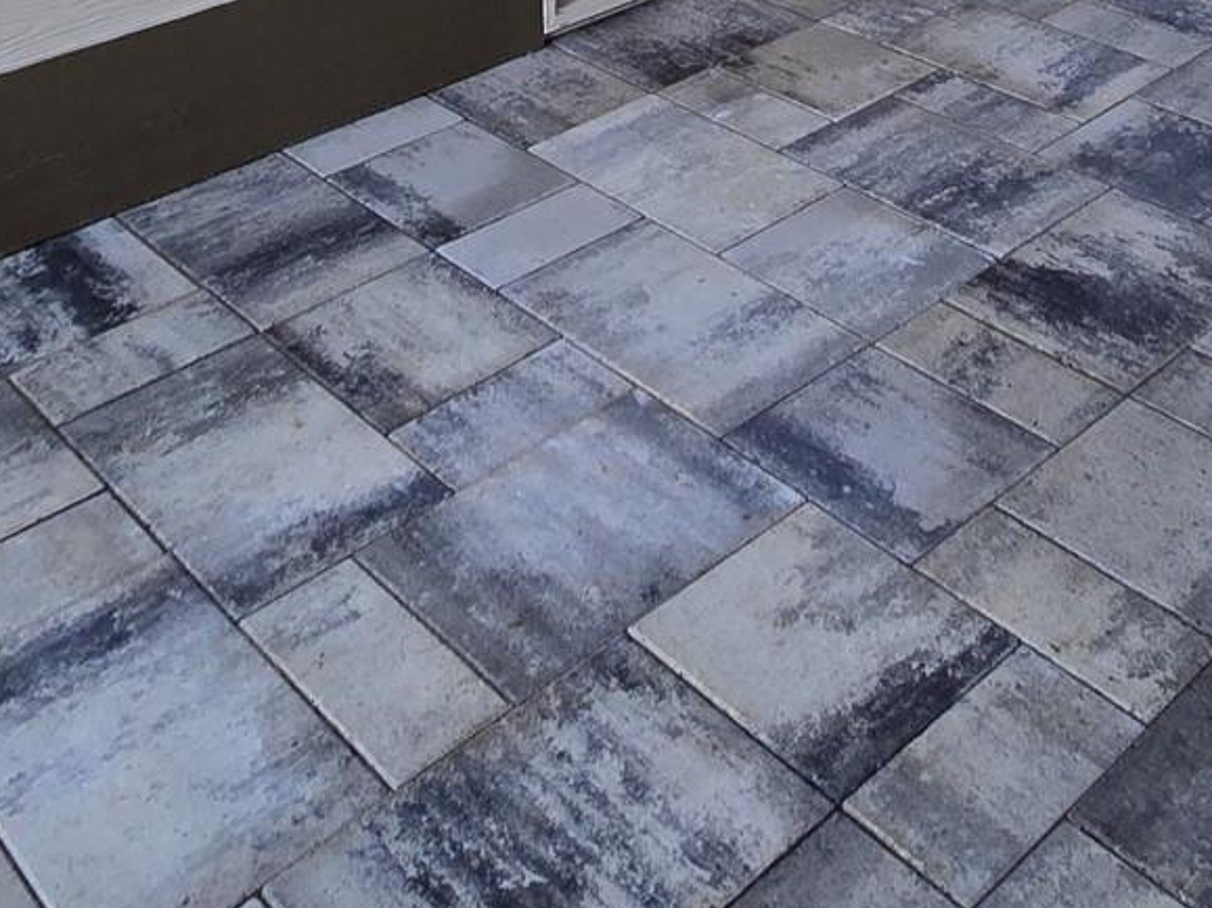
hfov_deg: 41.2
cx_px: 592
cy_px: -653
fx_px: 1610
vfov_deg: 22.0
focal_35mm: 46
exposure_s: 1/199
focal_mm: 2.2
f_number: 2.2
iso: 50
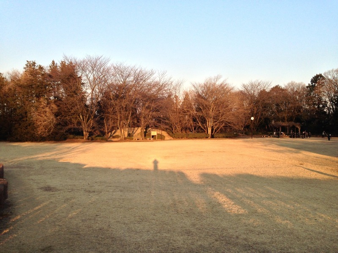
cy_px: 126
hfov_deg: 55.4
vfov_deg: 42.9
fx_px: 322
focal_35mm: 33
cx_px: 169
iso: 50
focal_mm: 4.13
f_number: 2.4
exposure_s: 1/488
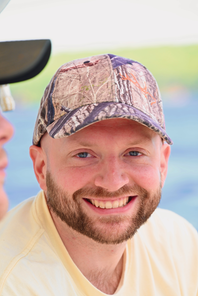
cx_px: 99
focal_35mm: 201
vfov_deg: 10.2
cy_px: 148
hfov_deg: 6.8
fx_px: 1658
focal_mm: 200
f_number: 6.3
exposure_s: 1/200
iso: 320
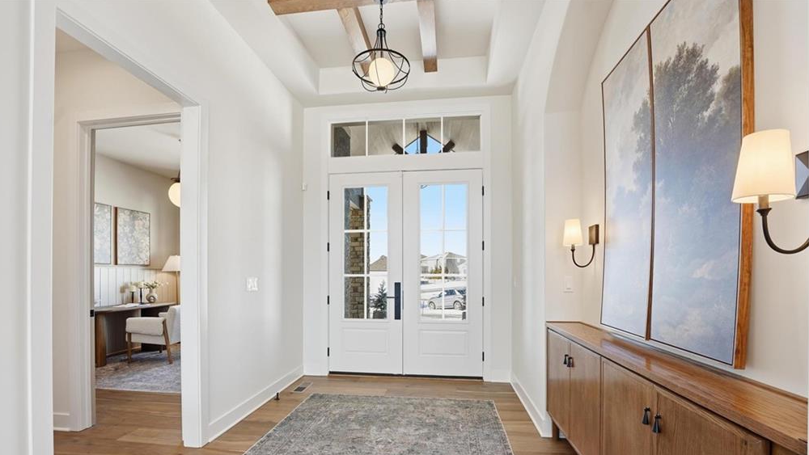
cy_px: 272
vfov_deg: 69.9
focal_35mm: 15
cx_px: 404
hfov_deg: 103.0
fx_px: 322
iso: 100
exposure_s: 1/80
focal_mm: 14
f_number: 7.1
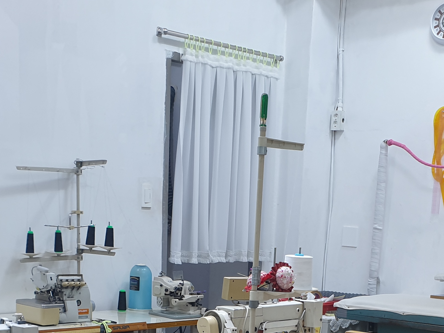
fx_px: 834
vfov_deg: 21.2
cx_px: 236
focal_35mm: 65
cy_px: 386
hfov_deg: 29.8
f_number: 2.4
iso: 64
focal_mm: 4.3
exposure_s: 1/60
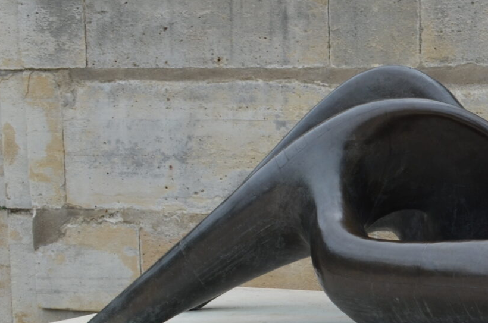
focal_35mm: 103
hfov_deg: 18.0
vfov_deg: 13.1
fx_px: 1393
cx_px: 708
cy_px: 278
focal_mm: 22
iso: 140
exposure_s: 1/250
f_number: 8
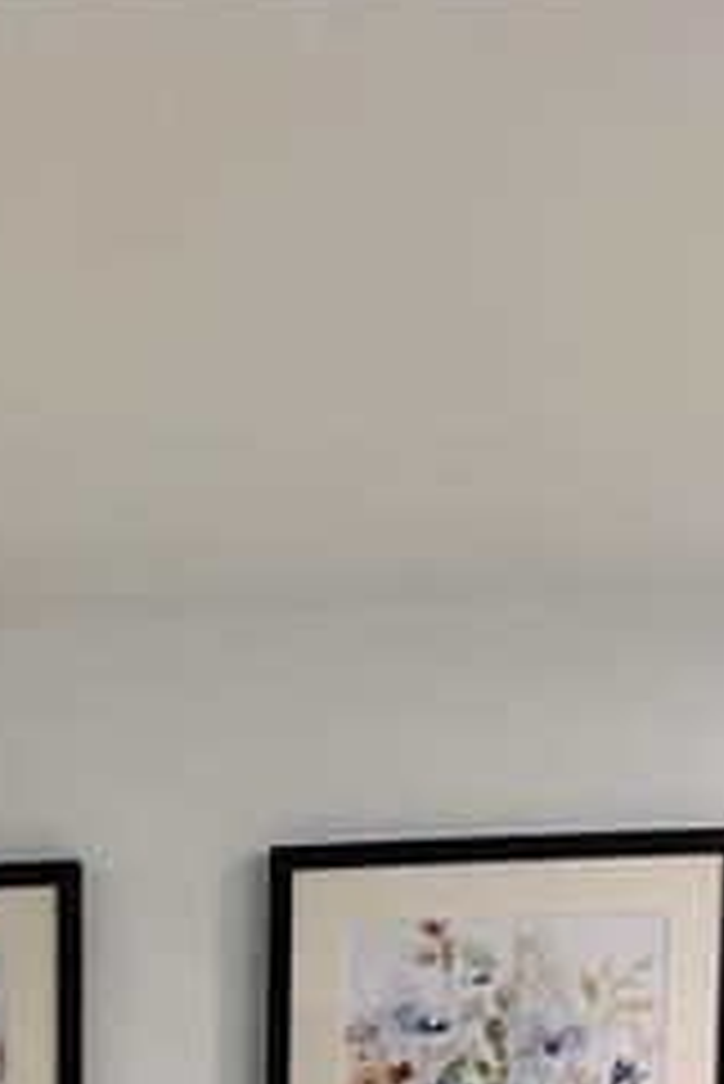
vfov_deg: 19.8
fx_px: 2590
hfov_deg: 15.4
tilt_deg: -6.8
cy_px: 1709
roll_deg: +1.2
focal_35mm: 86
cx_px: -139
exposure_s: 1/60
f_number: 1.8
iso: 64
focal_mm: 4.25
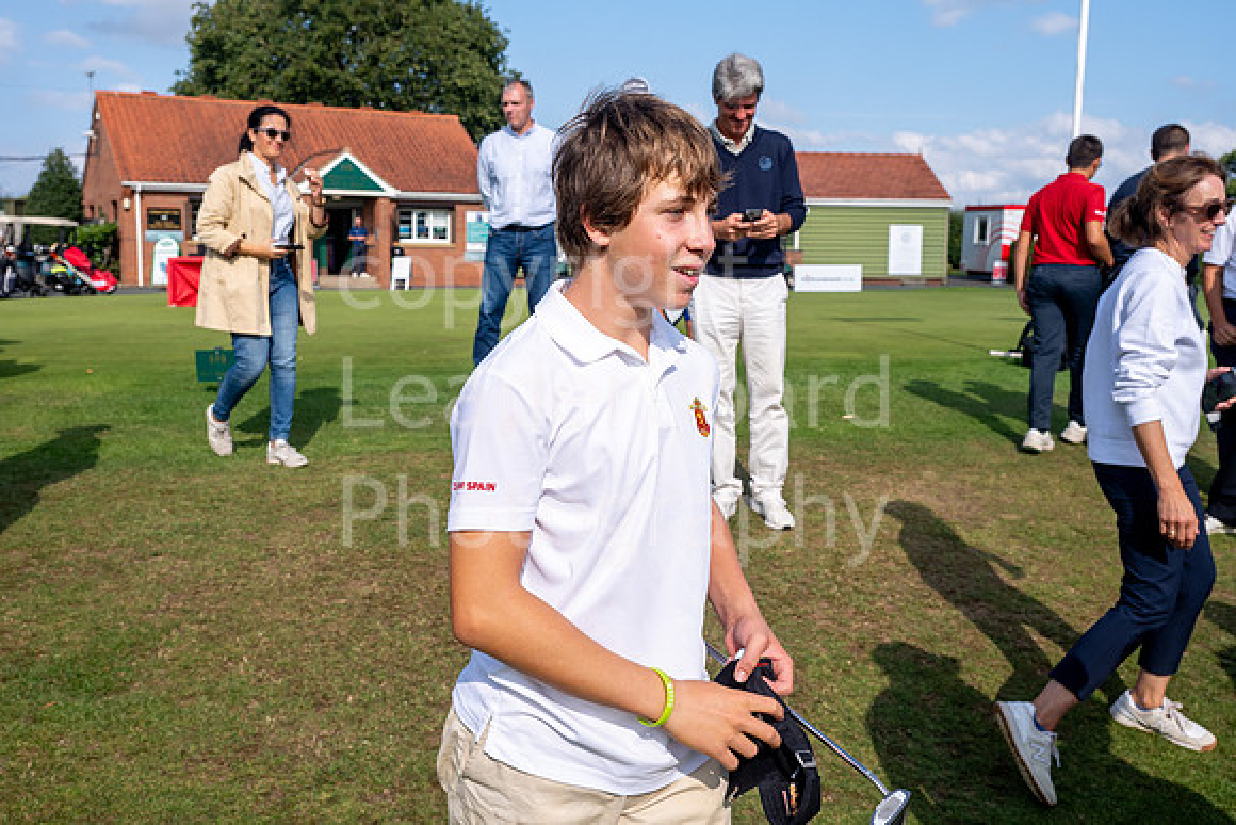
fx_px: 1148
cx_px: 580
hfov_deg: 56.6
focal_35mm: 33
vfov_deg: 39.5
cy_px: 387
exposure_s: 1/2000
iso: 250
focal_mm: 31.5
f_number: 6.3
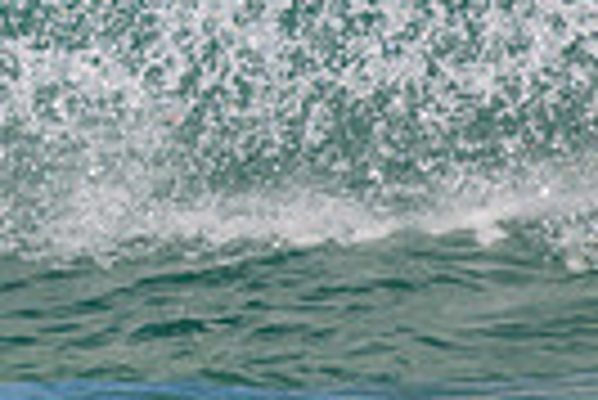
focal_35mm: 3495
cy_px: -452
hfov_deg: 0.6
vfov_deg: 0.4
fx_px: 58119
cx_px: -459
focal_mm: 800
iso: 900
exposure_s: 1/1600
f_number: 11
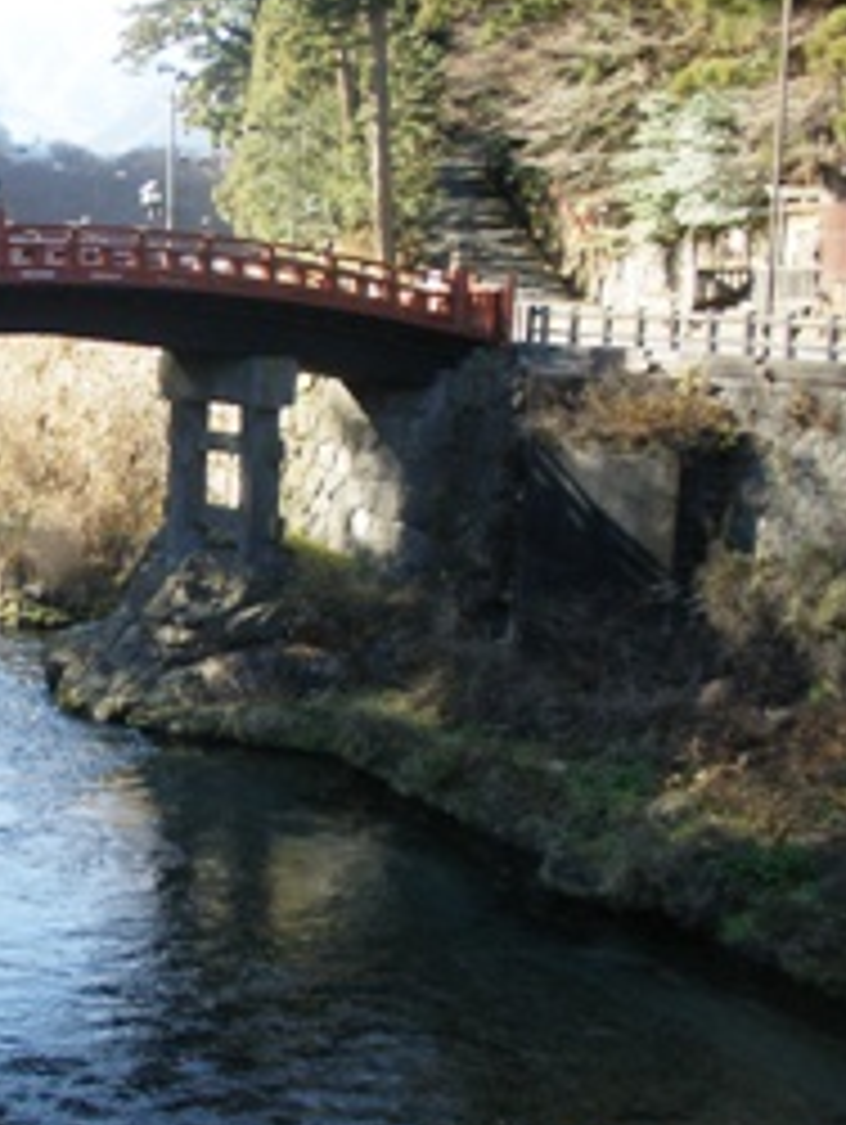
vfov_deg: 28.1
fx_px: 2245
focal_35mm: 69
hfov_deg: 20.1
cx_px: -146
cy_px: 608
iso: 64
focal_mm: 6.6
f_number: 3.5
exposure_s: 1/125
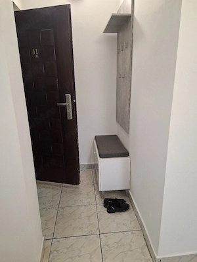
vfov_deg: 73.9
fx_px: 175
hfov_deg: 58.9
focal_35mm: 23
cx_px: 98
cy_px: 131
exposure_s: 1/100
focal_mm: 5.54
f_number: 1.8
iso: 200
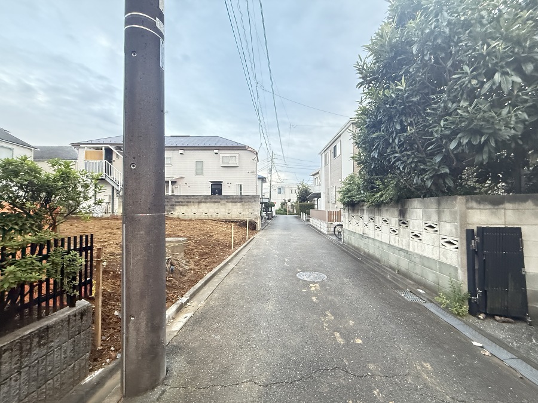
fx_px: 218
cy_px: 202
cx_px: 269
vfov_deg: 85.7
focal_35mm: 14
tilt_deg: +4.9
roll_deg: -1.8
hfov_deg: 102.1
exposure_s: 1/60
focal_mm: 2.22
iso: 640
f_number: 2.2
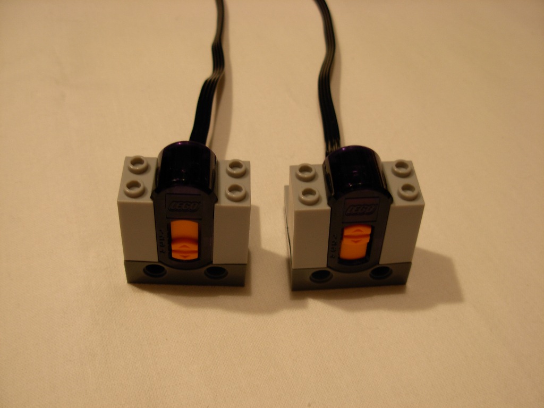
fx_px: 597
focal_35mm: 38
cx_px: 272
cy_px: 204
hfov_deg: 49.0
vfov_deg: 37.7
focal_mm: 6.3
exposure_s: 1/7.3
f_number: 2.9
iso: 79
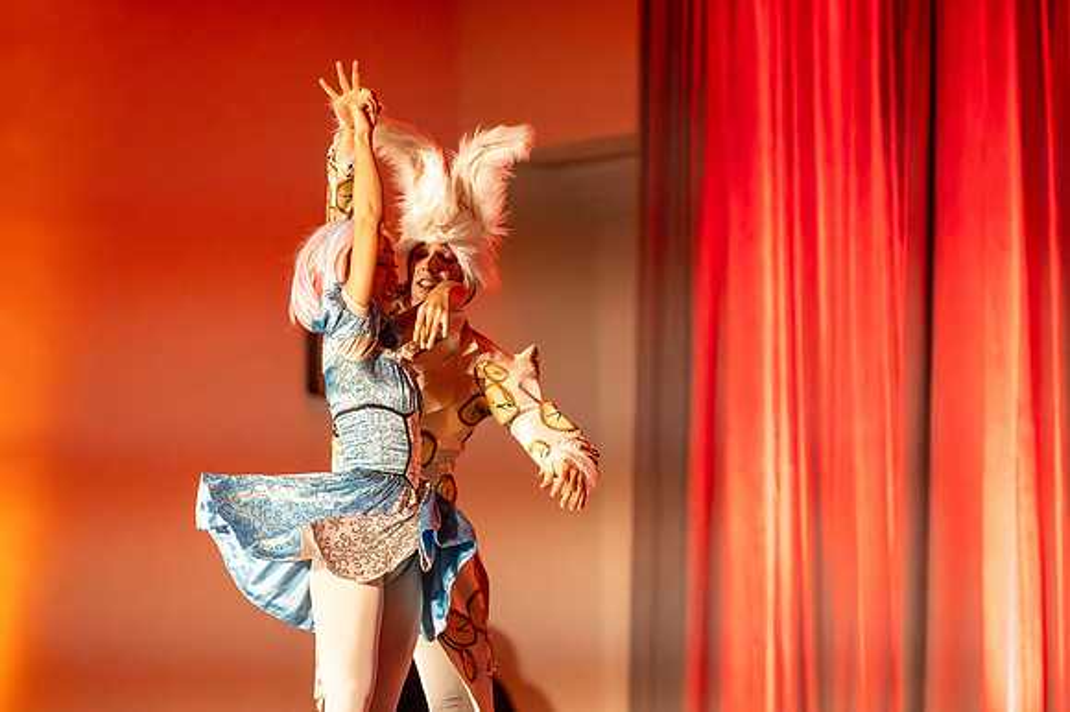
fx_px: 5474
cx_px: 475
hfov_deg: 11.2
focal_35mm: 184
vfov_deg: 7.4
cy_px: 382
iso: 6400
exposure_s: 1/1600
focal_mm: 150
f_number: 2.8
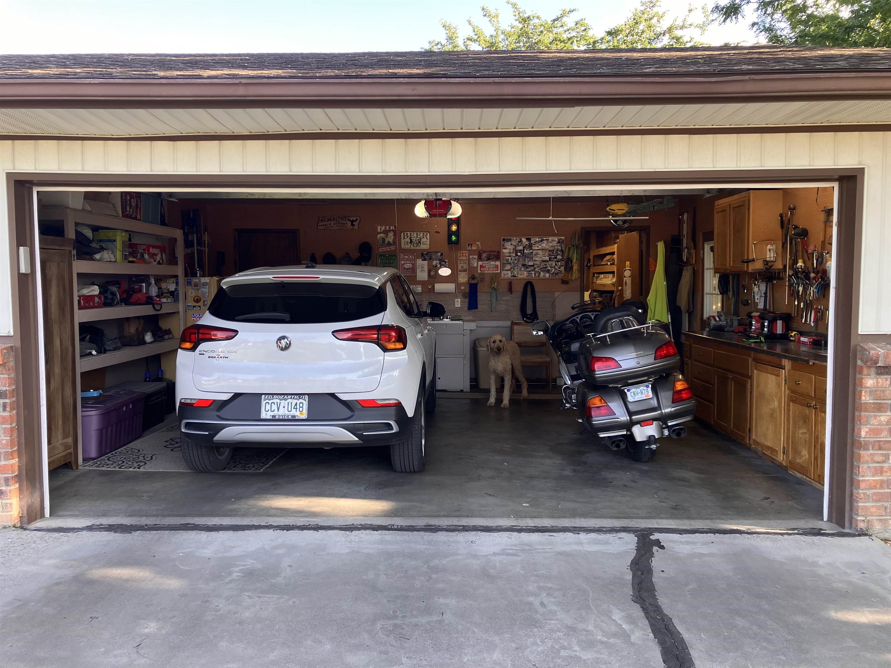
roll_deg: -0.1
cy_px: 334
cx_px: 446
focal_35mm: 28
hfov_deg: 63.4
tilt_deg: -4.5
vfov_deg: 49.7
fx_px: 721
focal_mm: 3.99
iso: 32
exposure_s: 1/120
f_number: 1.8
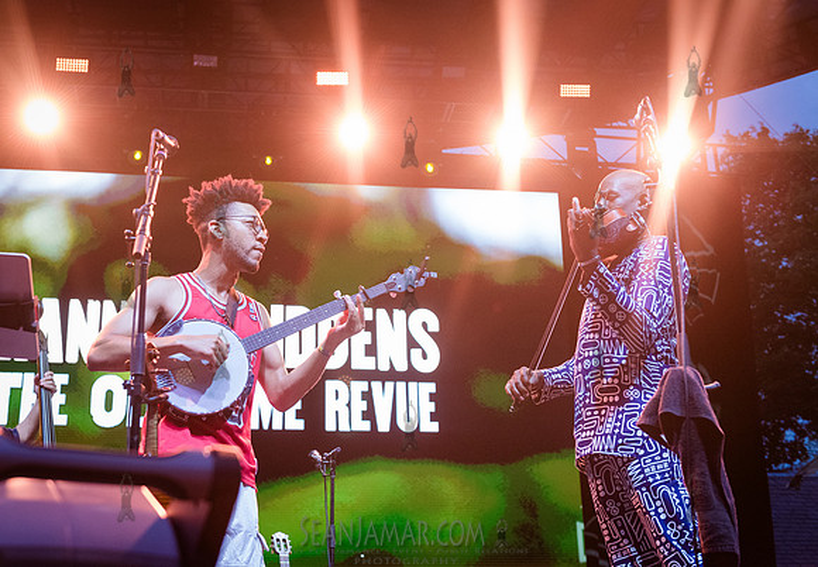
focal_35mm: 51
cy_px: 257
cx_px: 352
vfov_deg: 27.4
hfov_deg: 38.7
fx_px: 1164
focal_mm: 45
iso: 4000
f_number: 4
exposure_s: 1/500
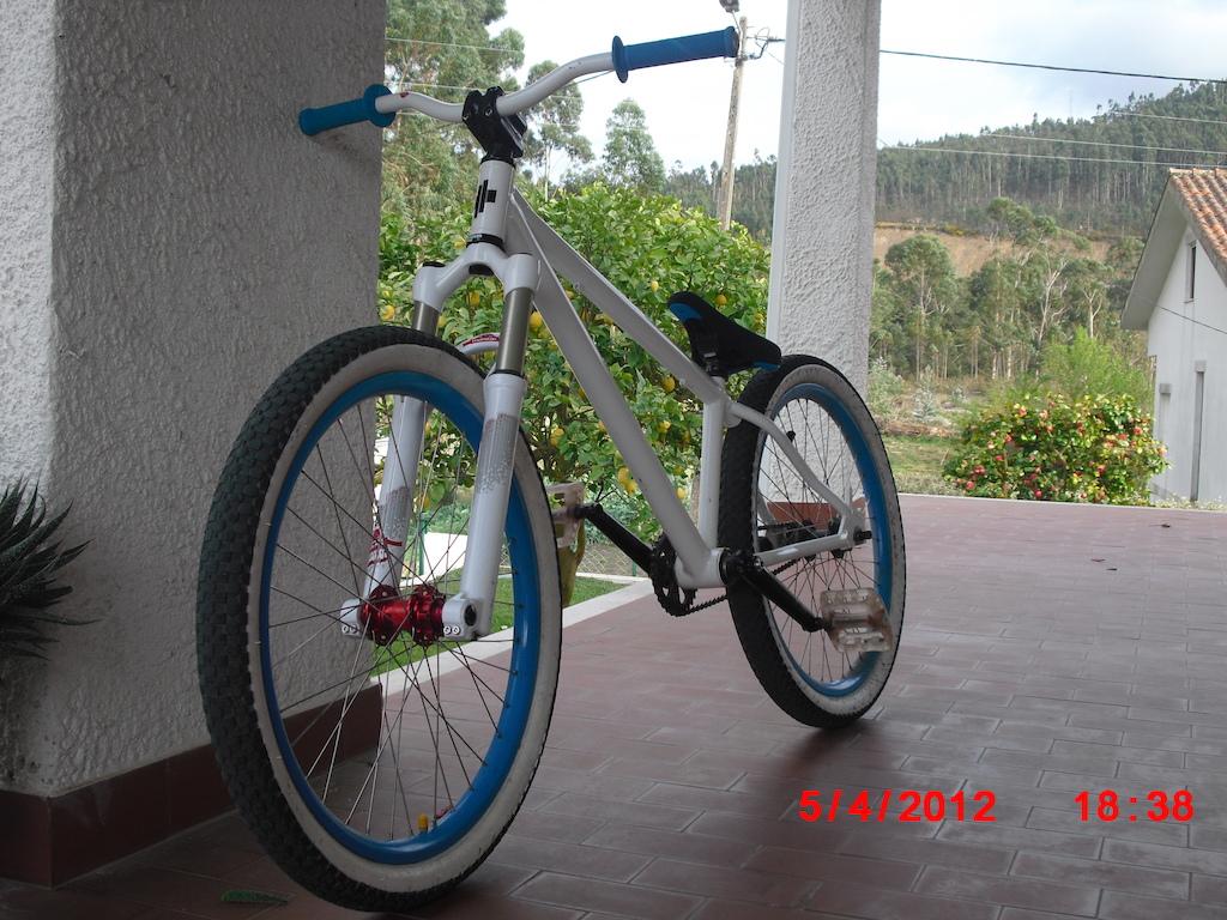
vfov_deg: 32.9
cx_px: 614
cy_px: 460
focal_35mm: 44
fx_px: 1560
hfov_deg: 42.9
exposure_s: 1/160
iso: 100
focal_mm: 7.7
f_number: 3.4
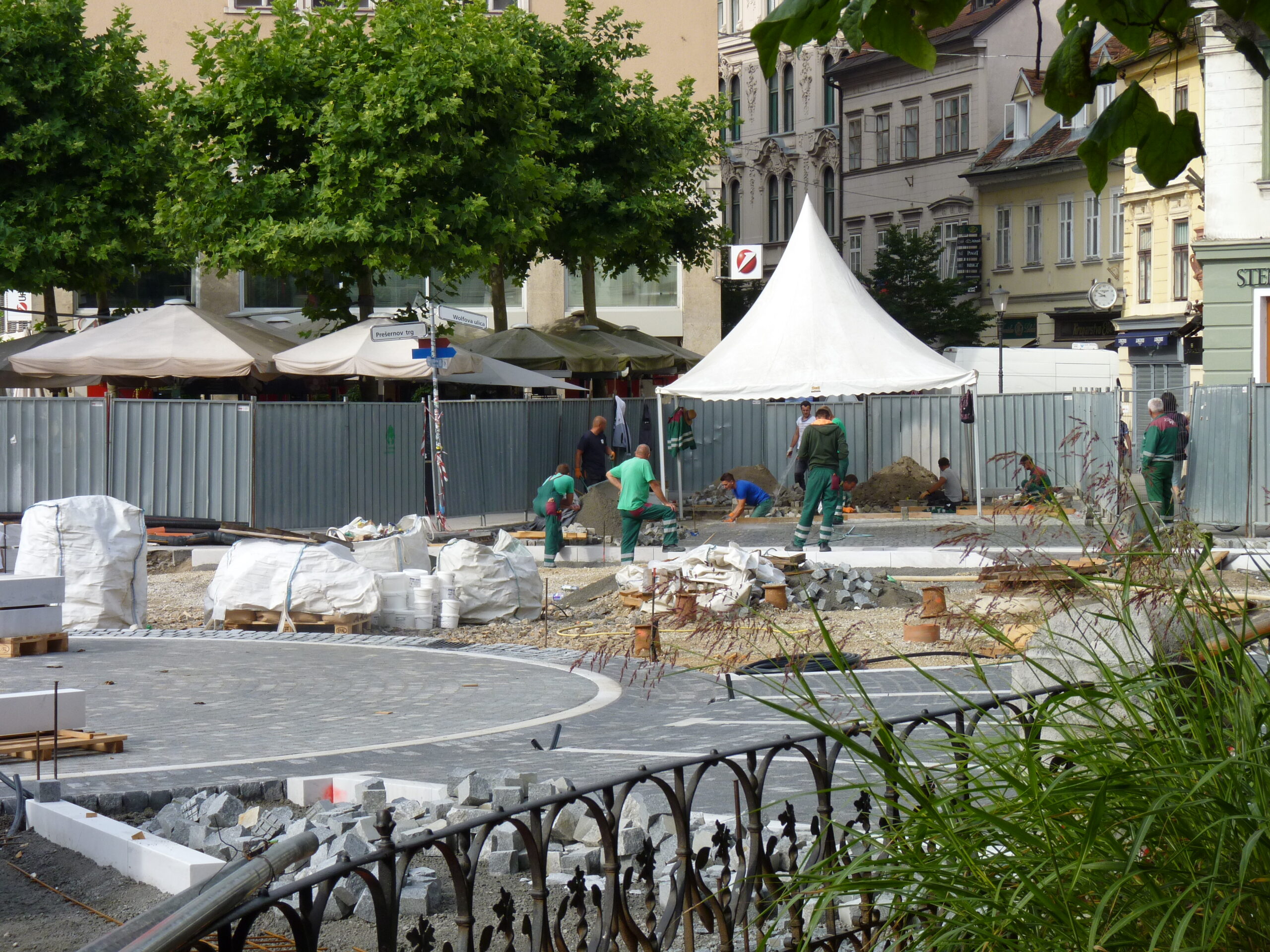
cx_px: 635
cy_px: 476
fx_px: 3339
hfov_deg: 21.5
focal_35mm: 91
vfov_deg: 16.2
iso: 125
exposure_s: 1/320
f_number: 5
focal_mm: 16.1
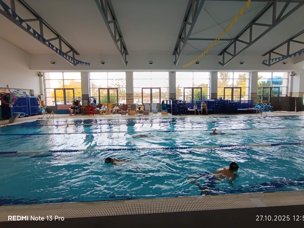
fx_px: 149
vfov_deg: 74.7
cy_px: 110
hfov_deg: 91.0
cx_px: 159
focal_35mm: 17
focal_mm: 1.65
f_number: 2.2
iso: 200
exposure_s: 1/100
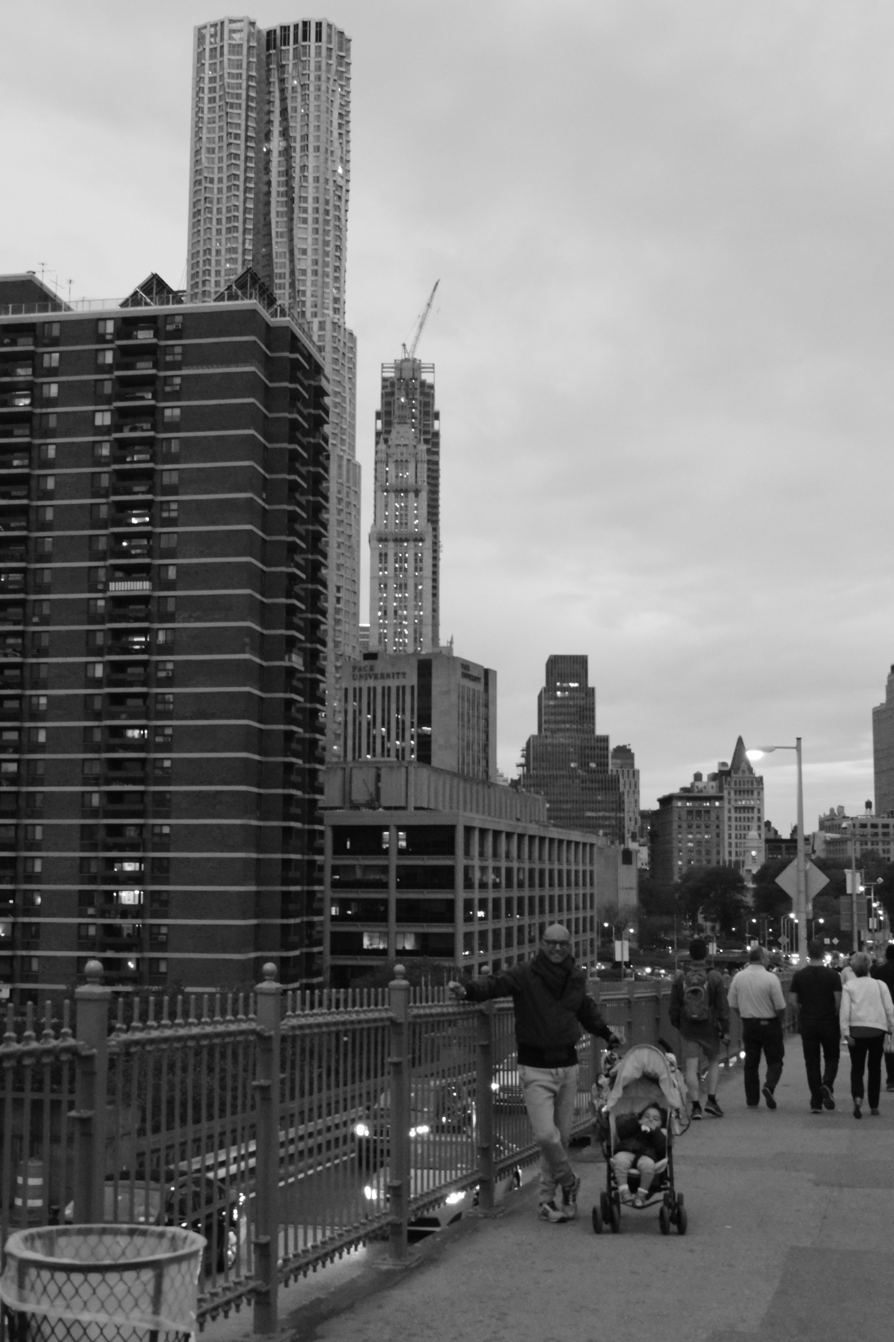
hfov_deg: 29.9
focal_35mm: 45
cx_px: 447
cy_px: 671
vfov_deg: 43.6
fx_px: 1676
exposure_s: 1/80
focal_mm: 30
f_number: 9
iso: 6400
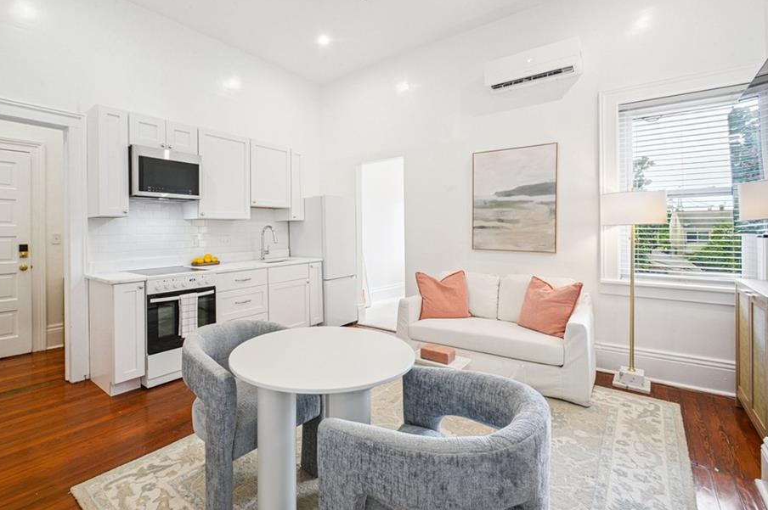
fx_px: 362
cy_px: 230
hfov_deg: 92.9
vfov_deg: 70.2
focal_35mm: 17
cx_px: 340
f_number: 13
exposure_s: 1/8
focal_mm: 15
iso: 400
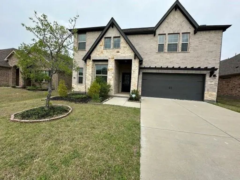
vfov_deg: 85.7
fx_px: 97
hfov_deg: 102.1
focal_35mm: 14
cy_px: 90
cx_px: 120
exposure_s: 1/626
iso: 40
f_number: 2.2
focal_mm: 2.22
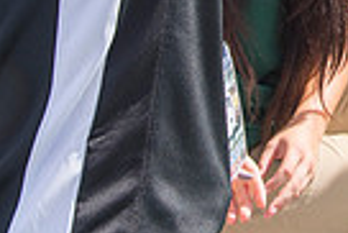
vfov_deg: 12.4
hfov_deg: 18.4
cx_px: 471
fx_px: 987
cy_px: -168
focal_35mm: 102
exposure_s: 1/500
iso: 200
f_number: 7.1
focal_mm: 24
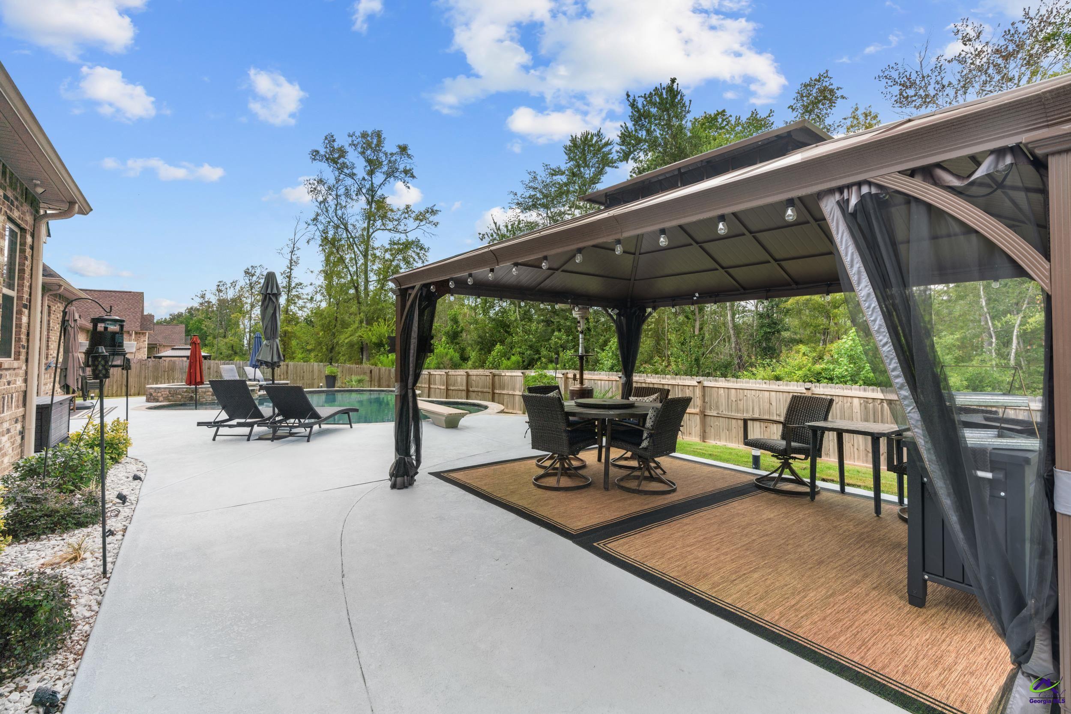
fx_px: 476
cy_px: 357
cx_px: 536
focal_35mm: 16
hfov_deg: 96.7
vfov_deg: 73.8
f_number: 8
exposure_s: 1/2000
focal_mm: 16
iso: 100
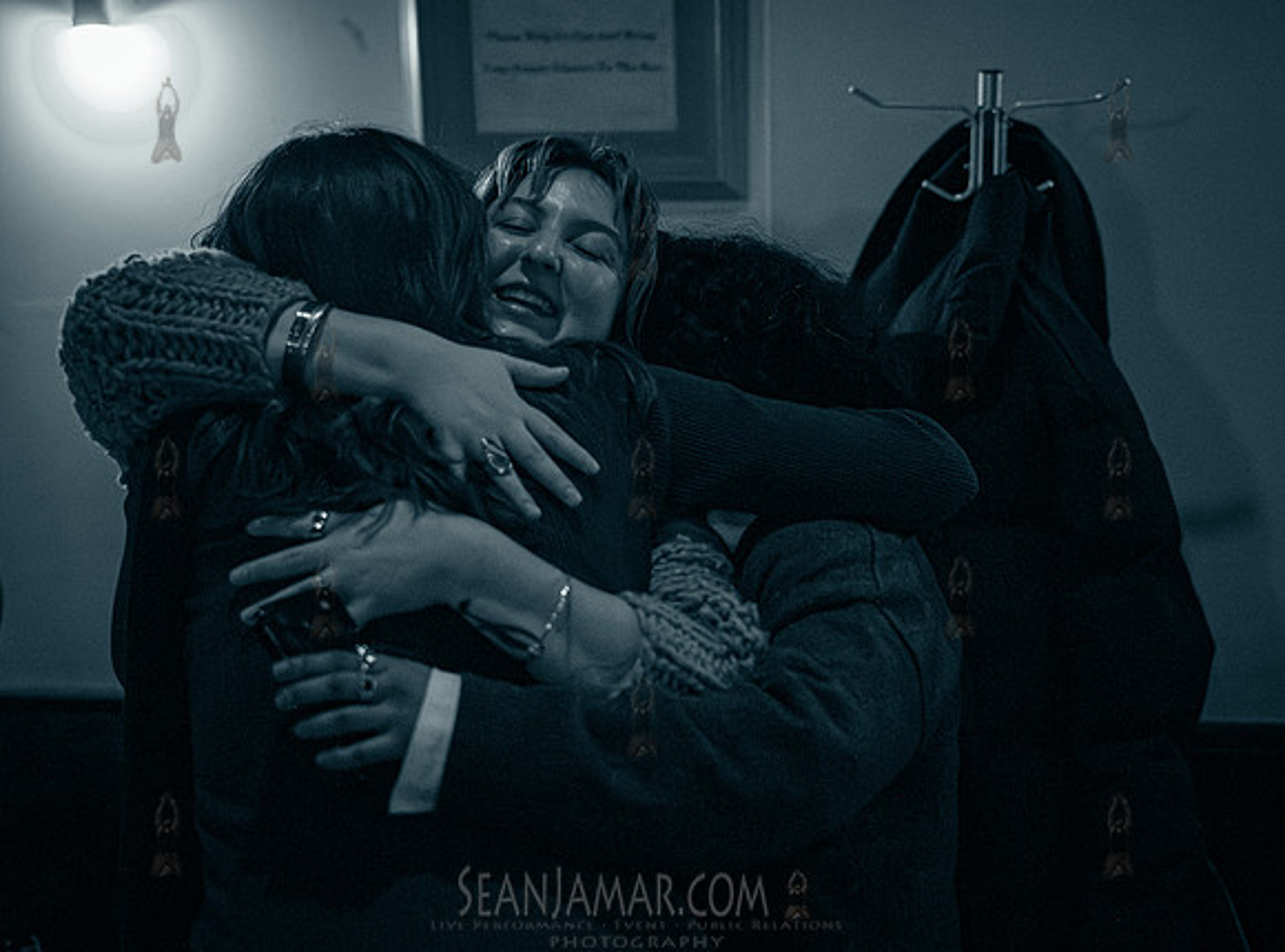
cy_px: 518
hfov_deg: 34.2
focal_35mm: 56
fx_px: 2077
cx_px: 780
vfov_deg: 25.8
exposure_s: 1/125
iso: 25600
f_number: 2.1
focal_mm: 48
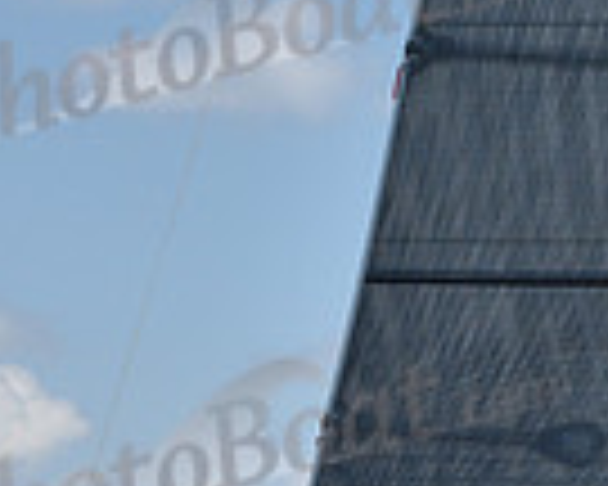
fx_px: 6694
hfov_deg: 5.2
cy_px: 623
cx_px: 797
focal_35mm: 372
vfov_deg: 4.1
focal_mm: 92
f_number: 9
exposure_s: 1/1250
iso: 320
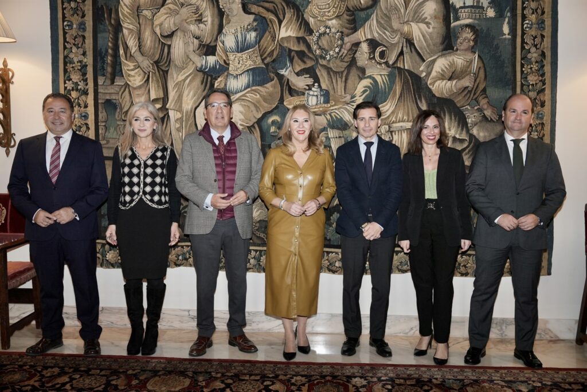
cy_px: 196
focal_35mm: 33
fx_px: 538
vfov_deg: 40.0
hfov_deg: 57.2
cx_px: 294
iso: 1250
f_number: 2.8
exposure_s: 1/200
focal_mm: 33
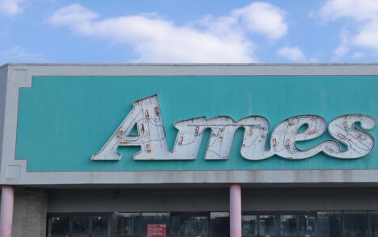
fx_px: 515
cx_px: 233
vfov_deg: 25.8
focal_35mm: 50
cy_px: 135
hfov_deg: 40.1
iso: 100
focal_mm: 20
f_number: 5.6
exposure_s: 1/250
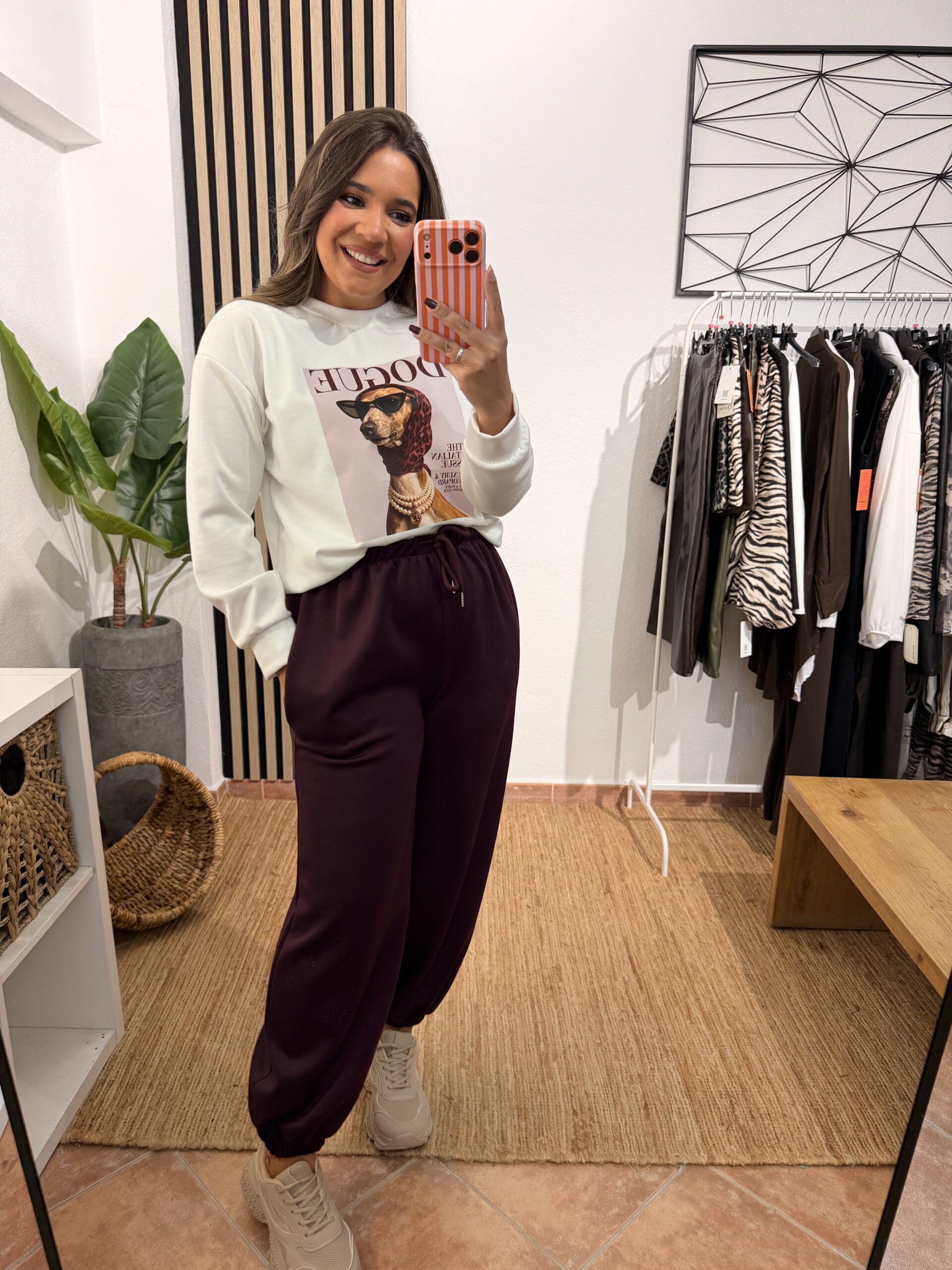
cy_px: 635
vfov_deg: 71.6
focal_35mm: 24
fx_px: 880
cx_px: 476
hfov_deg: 56.8
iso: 80
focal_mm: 6.76
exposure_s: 1/100
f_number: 1.78
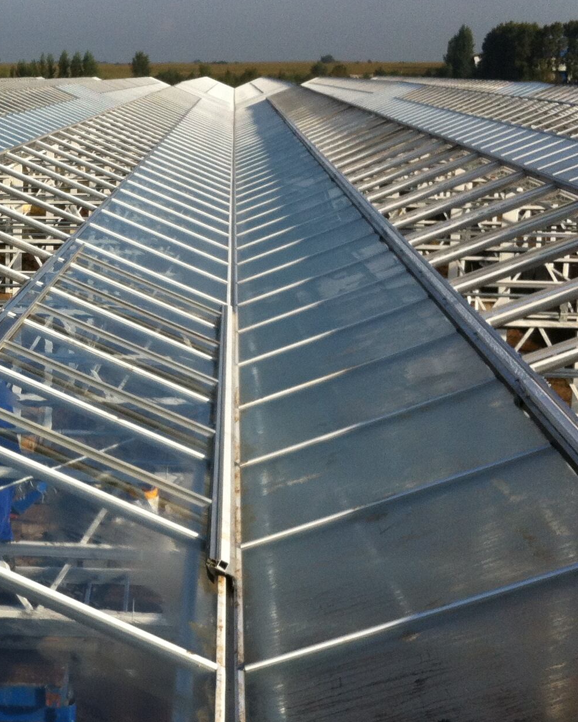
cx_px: 3
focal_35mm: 71
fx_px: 1518
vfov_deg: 26.8
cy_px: 361
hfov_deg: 20.9
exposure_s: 1/1508
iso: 80
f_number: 2.8
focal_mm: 3.85
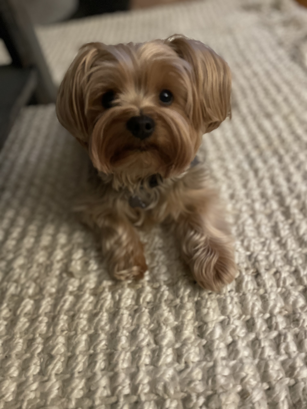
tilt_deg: -43.3
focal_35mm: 26
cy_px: 204
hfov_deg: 53.1
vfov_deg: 67.3
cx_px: 154
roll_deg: +13.4
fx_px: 307
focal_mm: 4.2
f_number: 1.6
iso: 800
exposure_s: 1/25
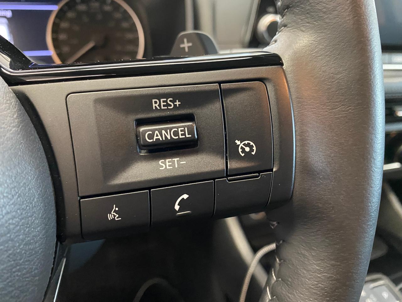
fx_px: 302
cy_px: 151
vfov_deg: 53.1
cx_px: 201
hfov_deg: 67.3
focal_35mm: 26
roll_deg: -6.3
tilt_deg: -33.5
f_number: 1.8
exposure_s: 1/30
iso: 640
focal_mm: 4.25
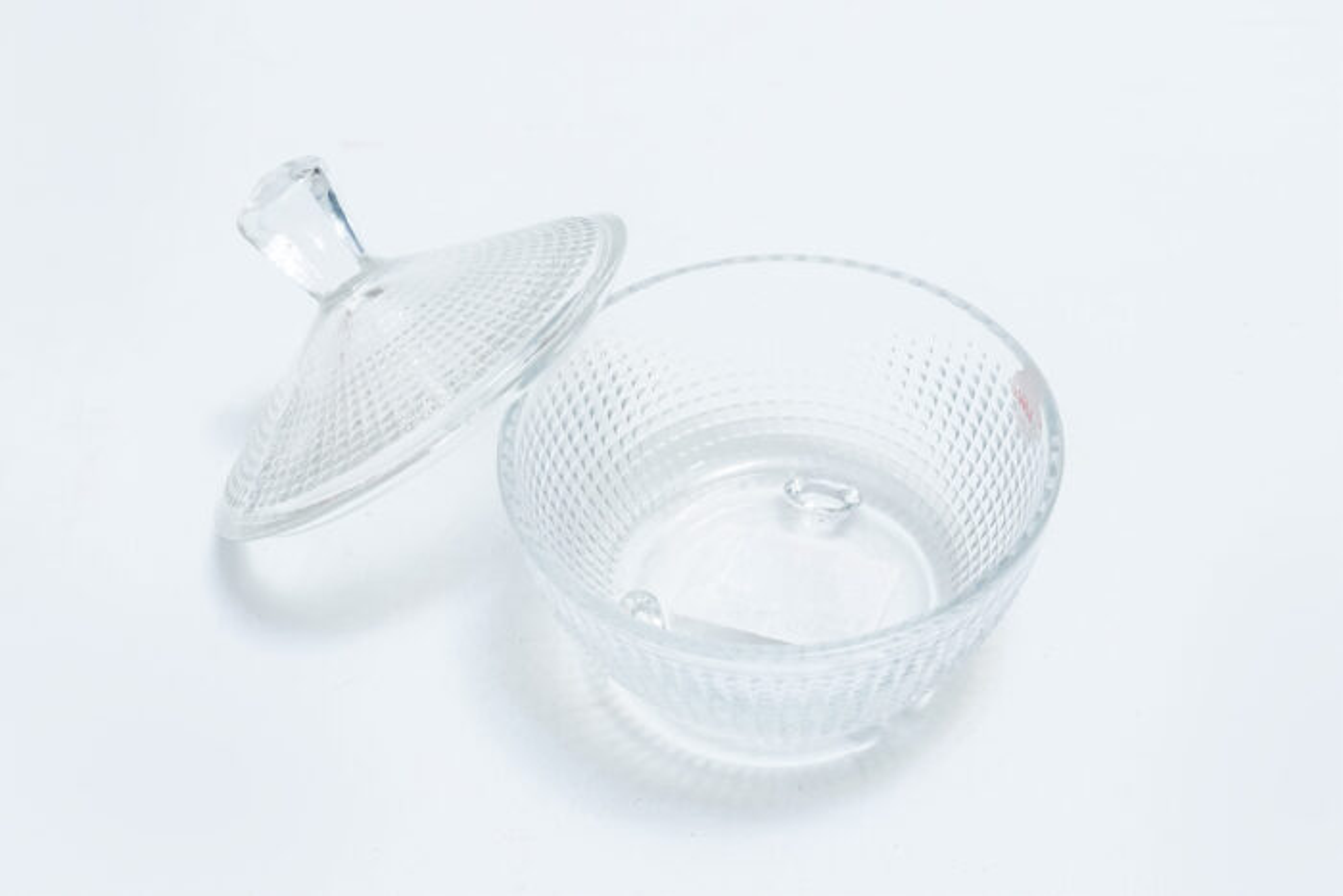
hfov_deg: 33.4
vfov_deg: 22.6
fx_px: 2239
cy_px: 448
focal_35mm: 60
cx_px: 672
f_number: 10
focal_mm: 40
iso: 2500
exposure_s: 1/125
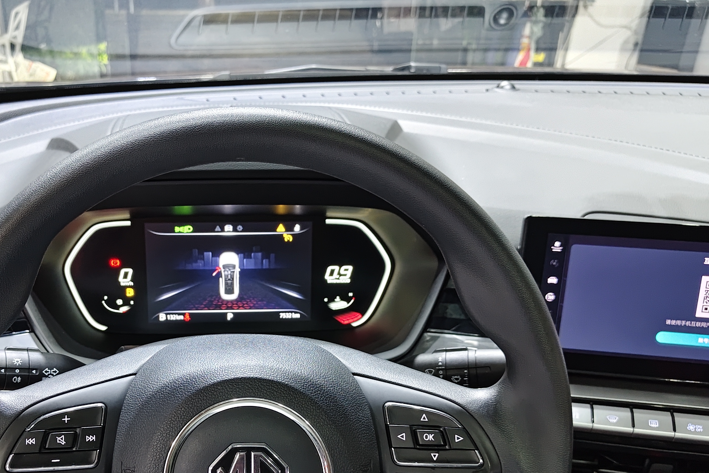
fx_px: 709
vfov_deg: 35.8
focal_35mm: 36
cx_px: 241
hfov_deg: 52.2
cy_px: 369
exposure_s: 1/49.8
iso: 873
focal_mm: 5.56
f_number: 1.88
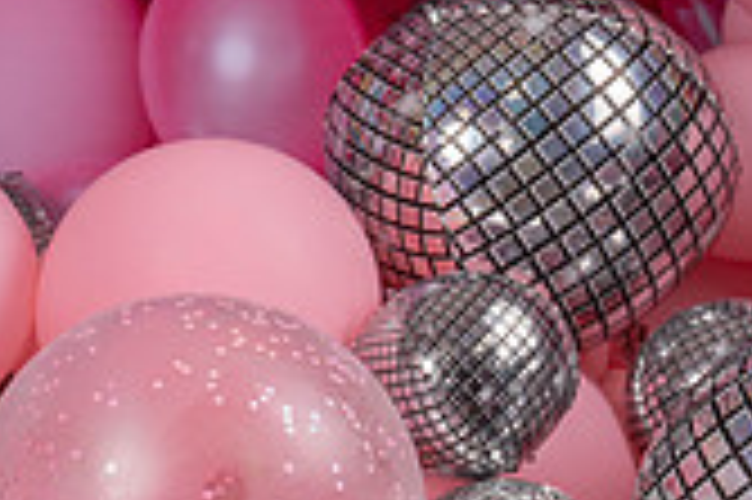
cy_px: 484
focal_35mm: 132
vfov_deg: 10.3
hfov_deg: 15.0
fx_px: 2755
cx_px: -149
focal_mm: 38
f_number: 5
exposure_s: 1/160
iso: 160
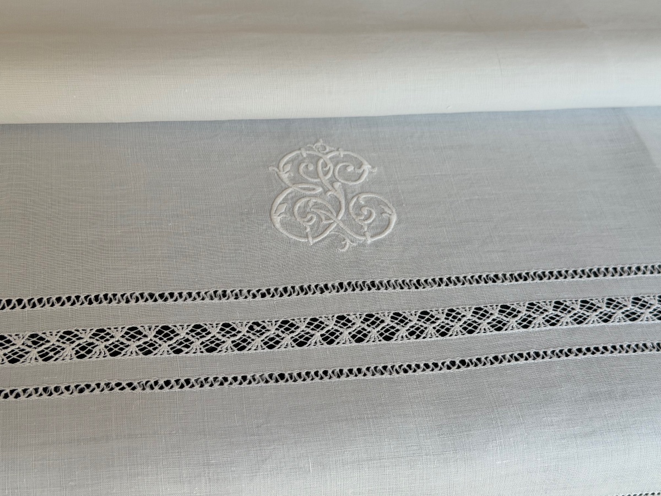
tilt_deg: -53.7
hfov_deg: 39.7
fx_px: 917
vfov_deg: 30.3
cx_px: 330
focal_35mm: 48
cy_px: 248
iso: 50
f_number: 1.78
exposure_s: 1/121
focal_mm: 6.76
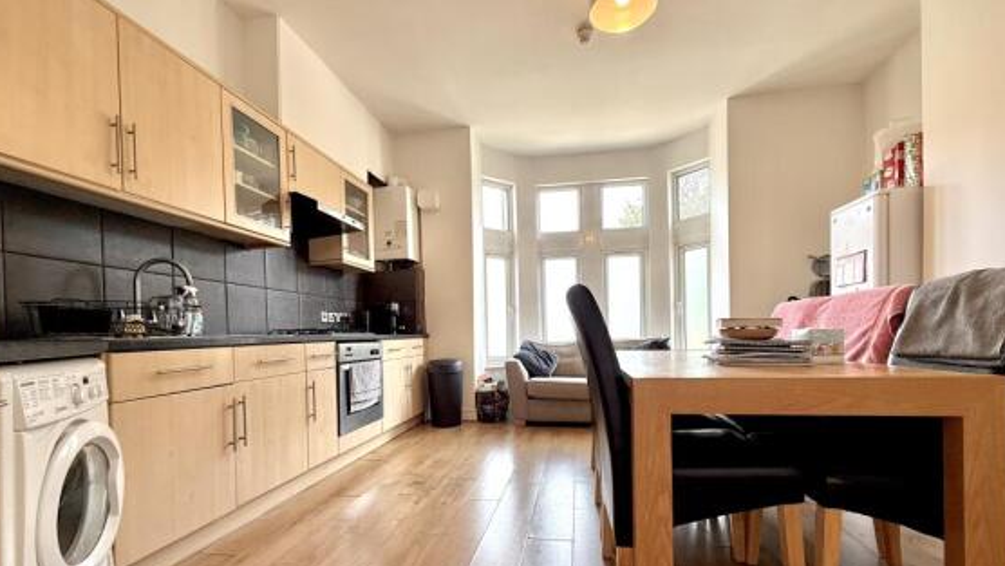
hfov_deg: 99.4
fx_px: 426
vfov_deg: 66.6
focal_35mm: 16
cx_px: 505
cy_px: 335
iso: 100
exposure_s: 1/100
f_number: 2.2
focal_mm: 2.22
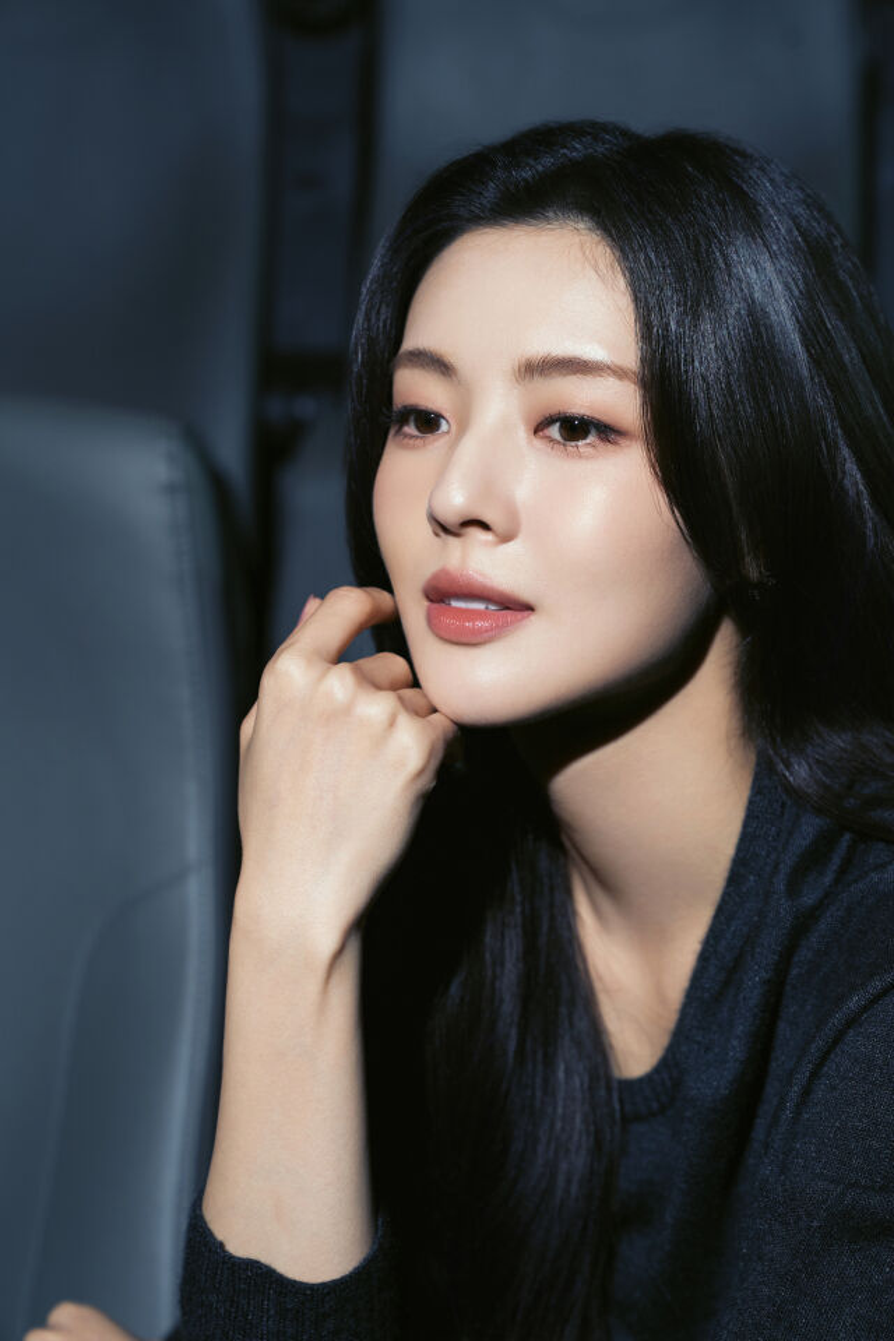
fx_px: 2607
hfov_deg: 19.5
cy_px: 670
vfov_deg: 28.8
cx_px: 447
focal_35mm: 70
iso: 800
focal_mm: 70
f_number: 5
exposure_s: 1/160
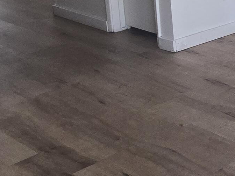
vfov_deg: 22.2
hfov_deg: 18.5
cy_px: -63
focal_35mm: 58
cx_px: 485
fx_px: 394
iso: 80
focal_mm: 2.2
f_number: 2.2
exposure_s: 1/120
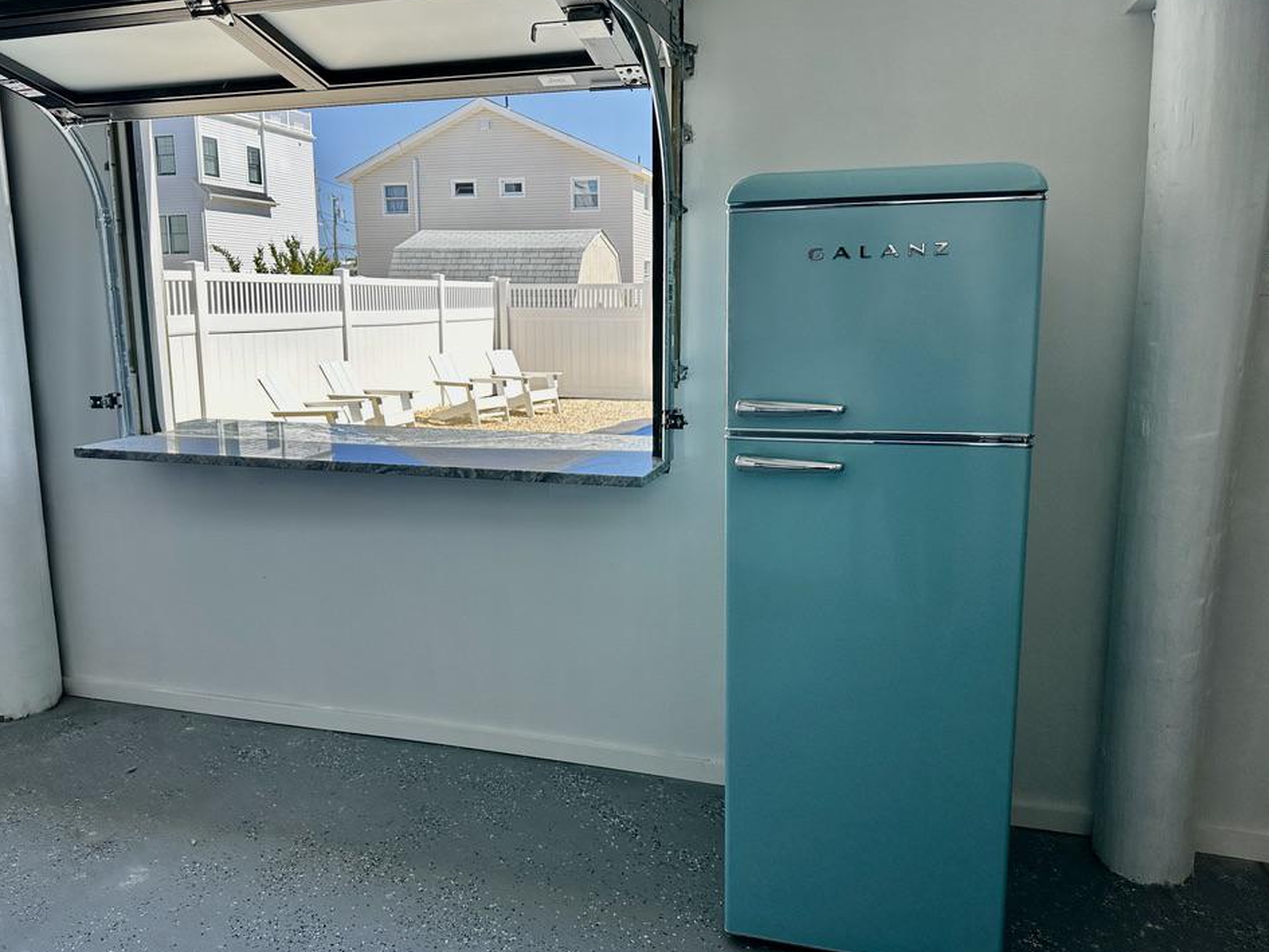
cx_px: 620
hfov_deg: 67.3
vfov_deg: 53.1
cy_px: 455
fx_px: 953
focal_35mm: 26
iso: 80
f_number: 1.78
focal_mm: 6.86
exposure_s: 1/1779
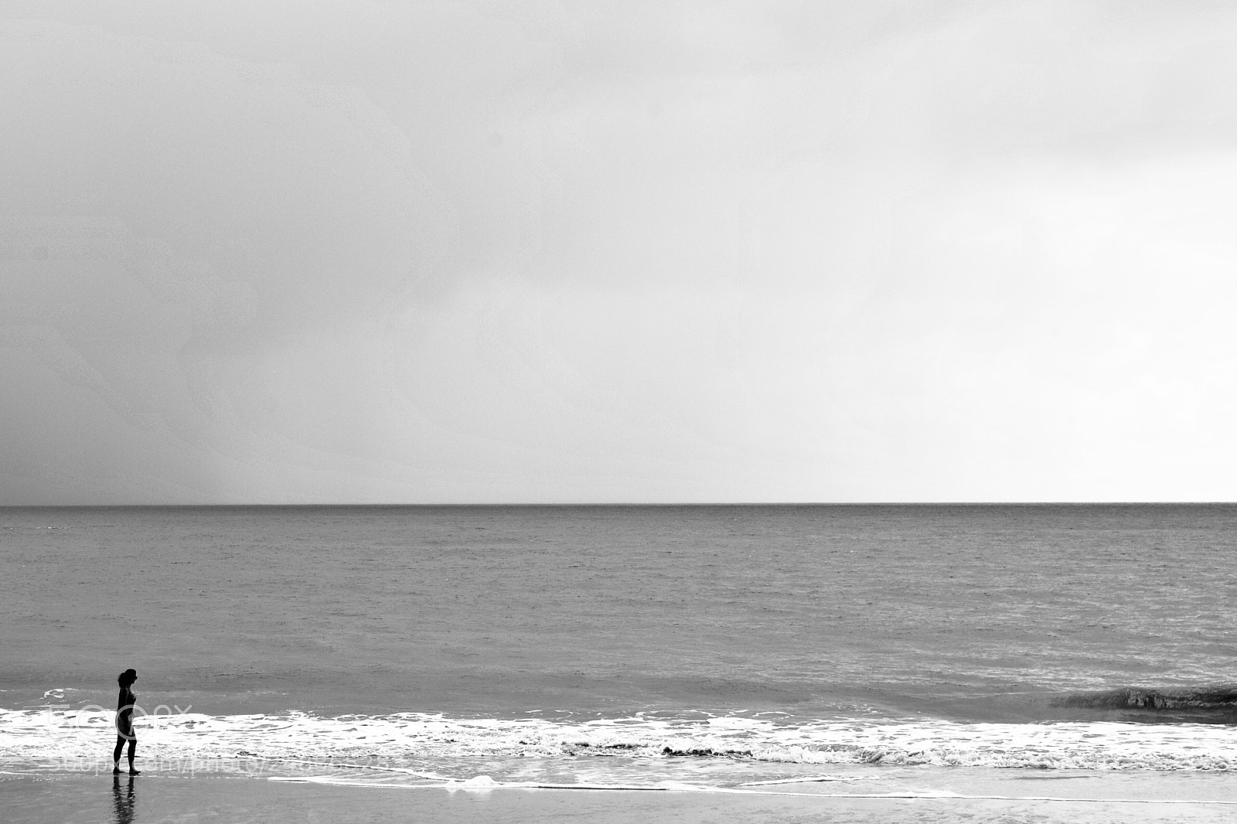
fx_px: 2834
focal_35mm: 82
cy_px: 412
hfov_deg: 24.6
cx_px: 618
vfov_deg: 16.5
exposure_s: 1/250
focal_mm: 55
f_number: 8
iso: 100
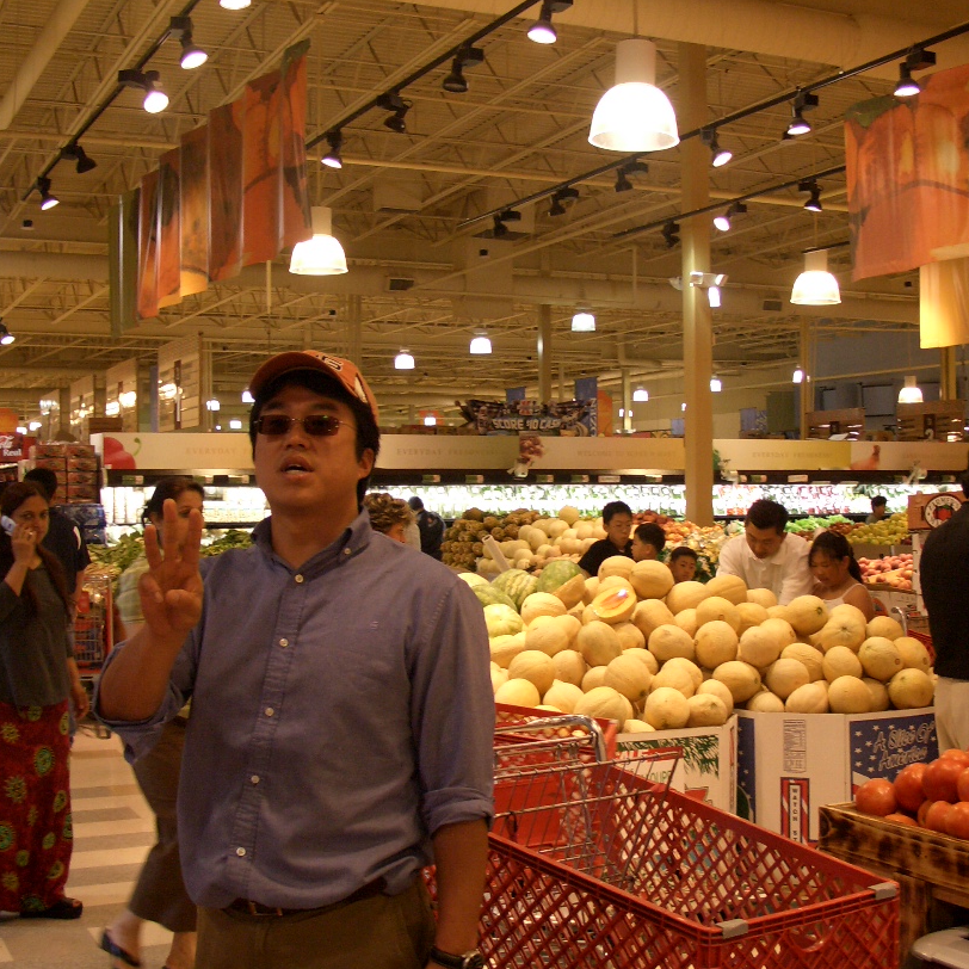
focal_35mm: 46
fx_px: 1457
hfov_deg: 36.8
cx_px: 452
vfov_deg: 36.8
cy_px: 484
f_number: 2.8
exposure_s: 1/80
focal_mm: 7.1
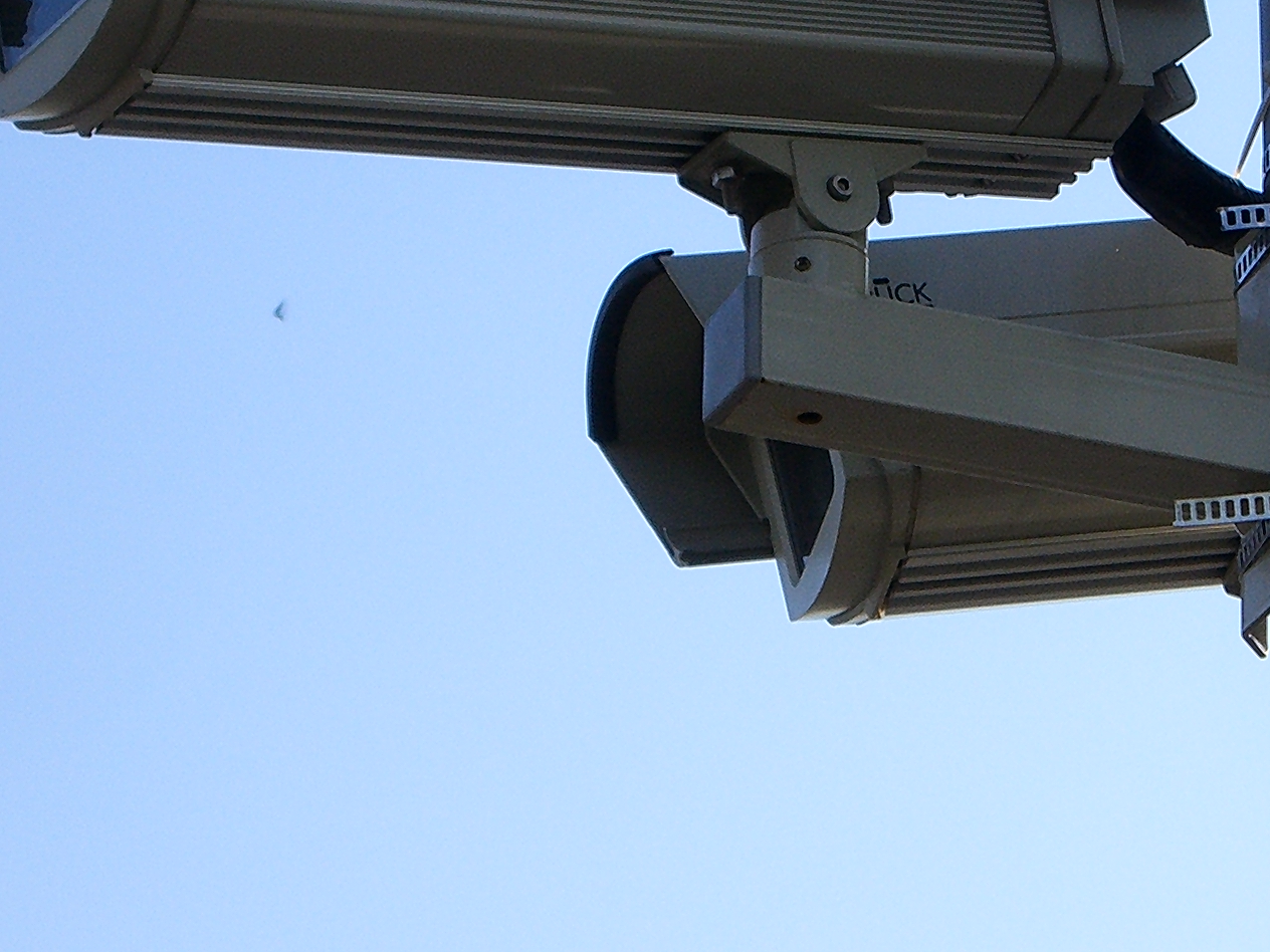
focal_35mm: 254
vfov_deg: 5.8
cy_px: 98
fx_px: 9319
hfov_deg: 7.8
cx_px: 1196
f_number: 5.2
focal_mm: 18.6
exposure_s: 1/250
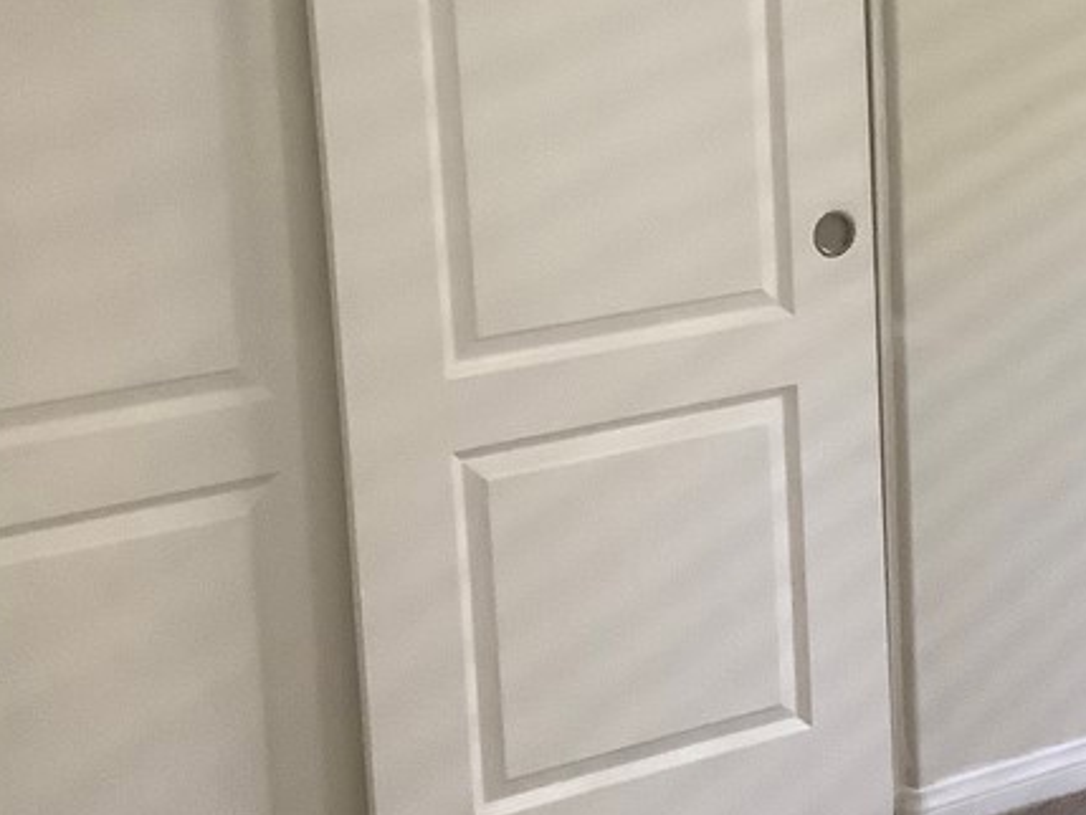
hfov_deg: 26.1
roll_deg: +3.5
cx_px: 782
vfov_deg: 19.7
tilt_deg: -11.3
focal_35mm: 74
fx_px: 2322
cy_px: 137
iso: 250
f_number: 2.4
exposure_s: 1/60
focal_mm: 3.3
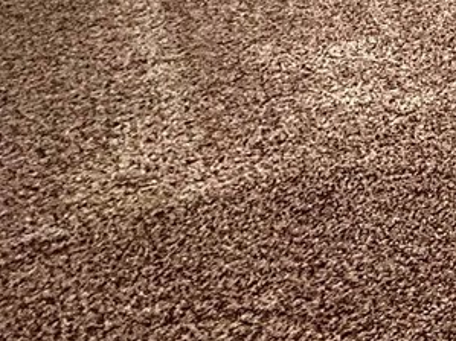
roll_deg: -1.5
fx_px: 988
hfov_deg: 13.7
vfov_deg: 14.7
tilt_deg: -6.0
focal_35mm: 75
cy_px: -408
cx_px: 1193
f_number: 2.2
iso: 160
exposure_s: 1/120
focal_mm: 2.22
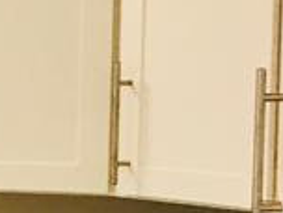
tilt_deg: -5.0
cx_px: -652
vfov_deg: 7.6
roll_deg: +0.7
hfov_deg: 8.1
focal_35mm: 196
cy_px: 172
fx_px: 1602
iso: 40
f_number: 2.2
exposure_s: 1/30
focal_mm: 4.15
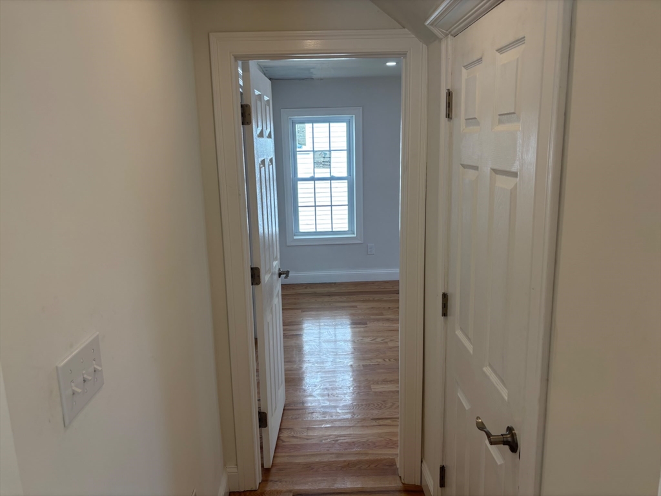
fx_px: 496
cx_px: 330
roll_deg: +0.9
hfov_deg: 67.3
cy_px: 248
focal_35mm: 26
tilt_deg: -11.5
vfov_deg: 53.1
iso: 50
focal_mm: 5.96
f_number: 1.6
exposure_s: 1/174
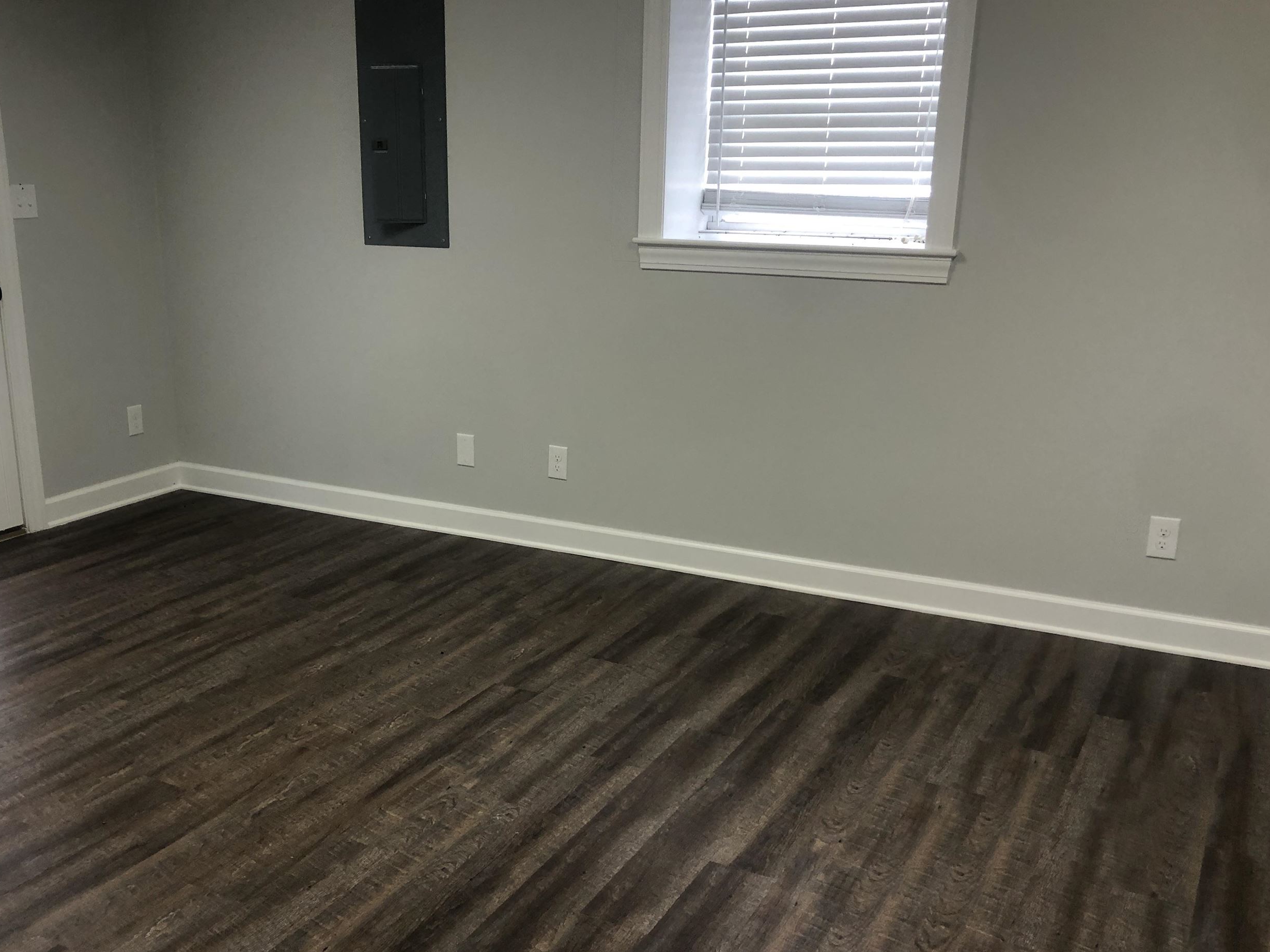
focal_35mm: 35
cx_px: 515
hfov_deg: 52.3
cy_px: 570
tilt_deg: -18.9
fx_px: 1284
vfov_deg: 40.5
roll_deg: +0.9
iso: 32
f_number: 1.8
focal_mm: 3.99
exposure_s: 1/30
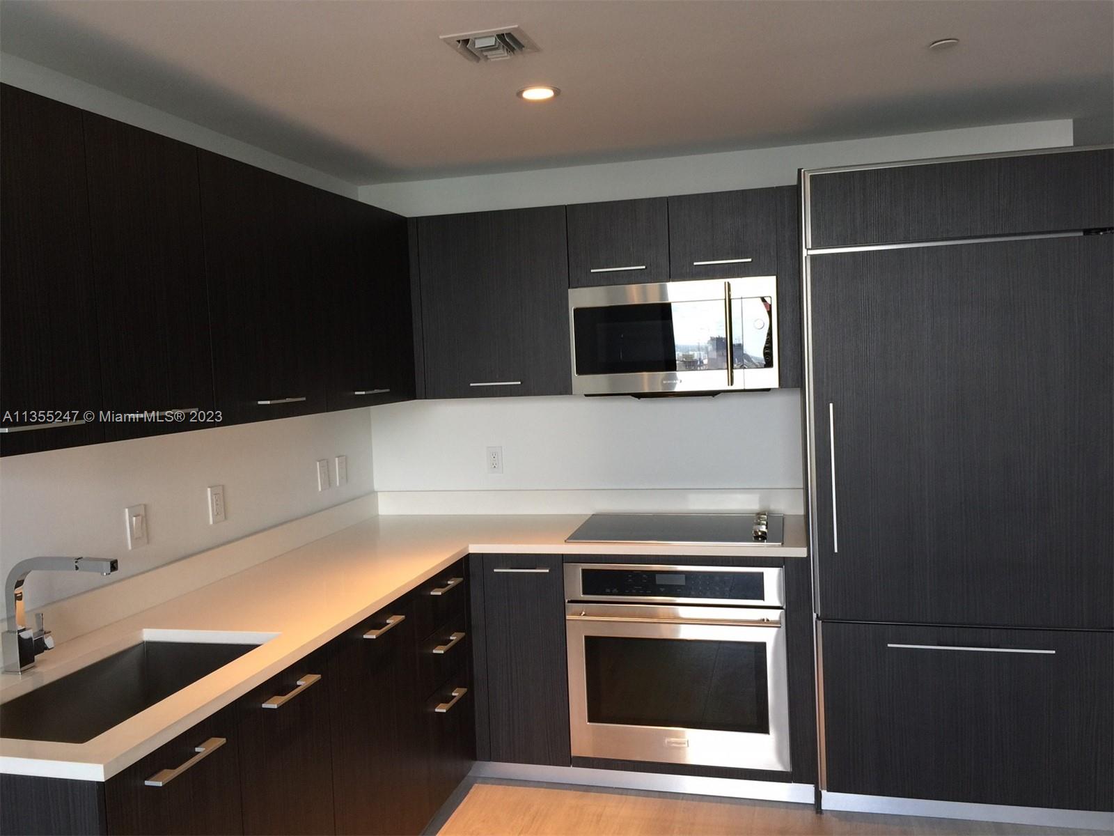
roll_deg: +1.2
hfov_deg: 61.7
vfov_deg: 48.2
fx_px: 933
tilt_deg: -3.4
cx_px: 557
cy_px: 418
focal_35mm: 29
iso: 32
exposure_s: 1/15
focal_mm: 4.15
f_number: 2.2
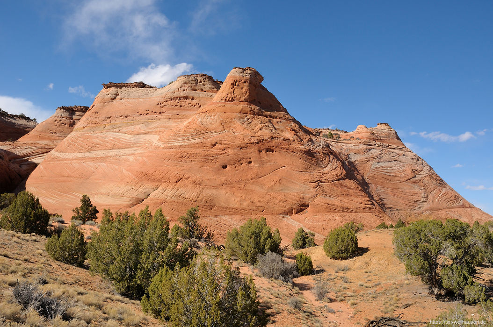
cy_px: 164
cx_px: 246
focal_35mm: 30
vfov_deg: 43.5
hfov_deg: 62.0
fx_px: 410
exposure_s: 1/320
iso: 200
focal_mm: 20
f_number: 11
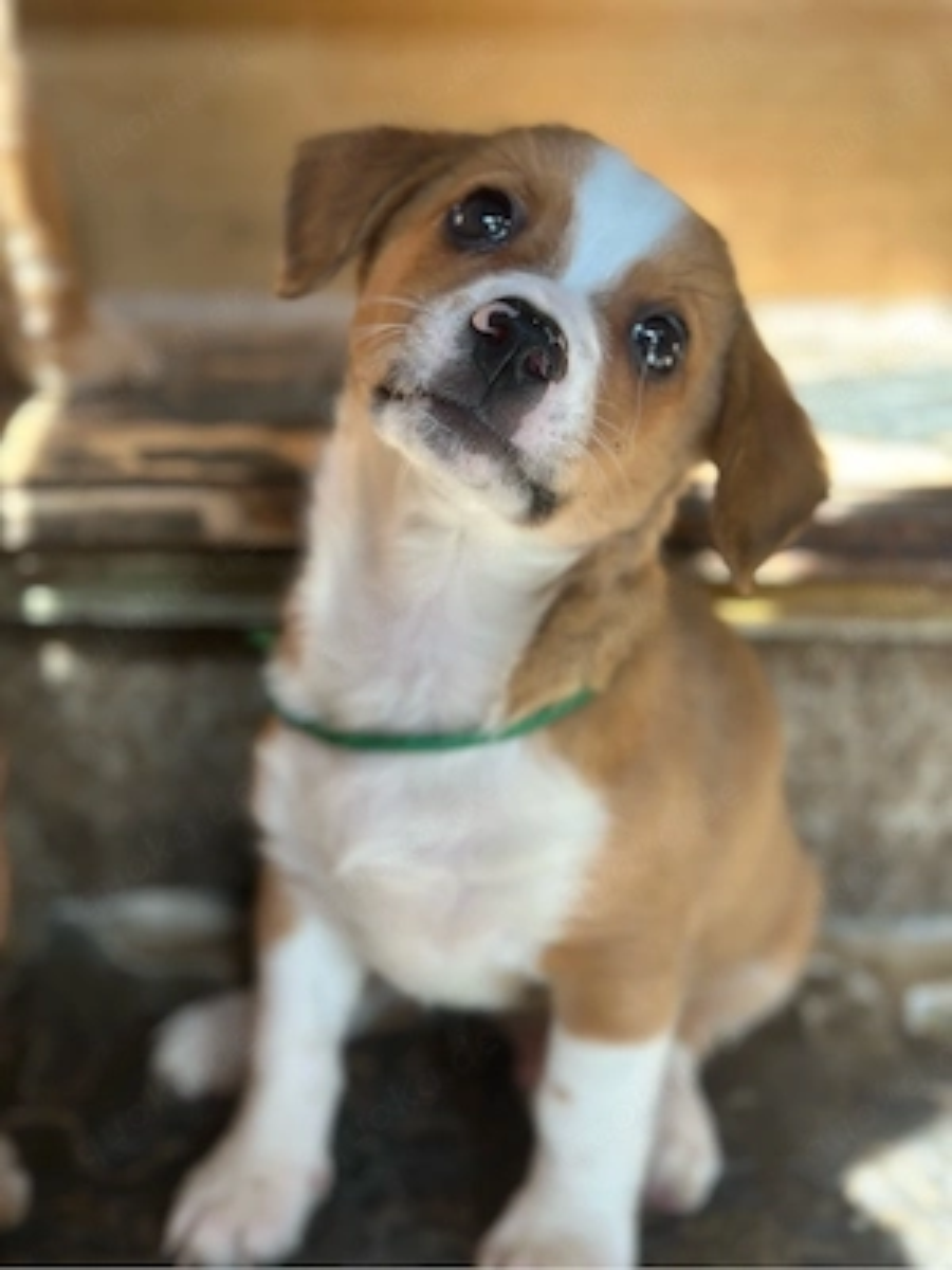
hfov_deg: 30.3
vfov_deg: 39.7
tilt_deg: -22.3
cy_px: 635
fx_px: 1760
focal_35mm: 48
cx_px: 476
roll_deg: -0.5
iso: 80
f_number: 1.78
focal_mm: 6.86
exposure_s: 1/147
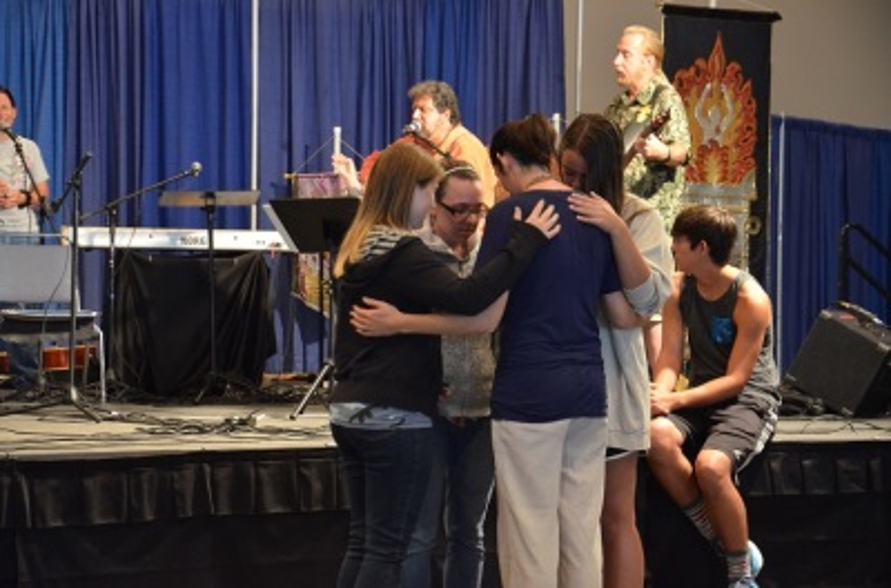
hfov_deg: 18.2
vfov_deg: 12.1
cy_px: 294
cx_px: 446
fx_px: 2776
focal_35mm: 112
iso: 2500
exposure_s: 1/20
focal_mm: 75
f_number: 5.3
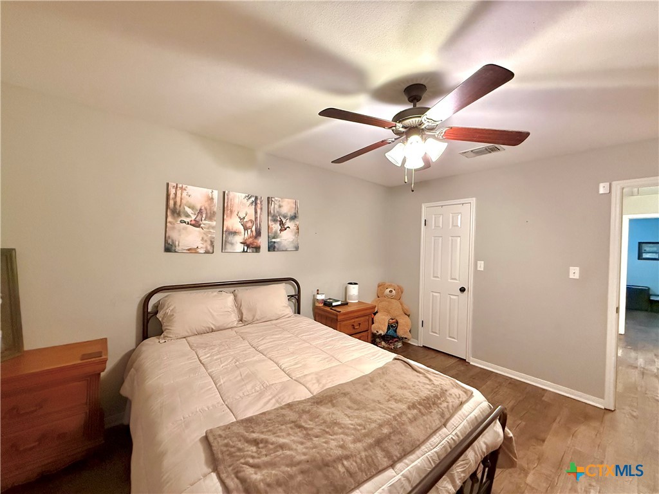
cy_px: 247
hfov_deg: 102.1
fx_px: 267
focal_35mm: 14
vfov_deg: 85.7
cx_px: 330
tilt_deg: +0.1
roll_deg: -2.3
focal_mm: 2.22
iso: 640
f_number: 2.2
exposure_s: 1/60
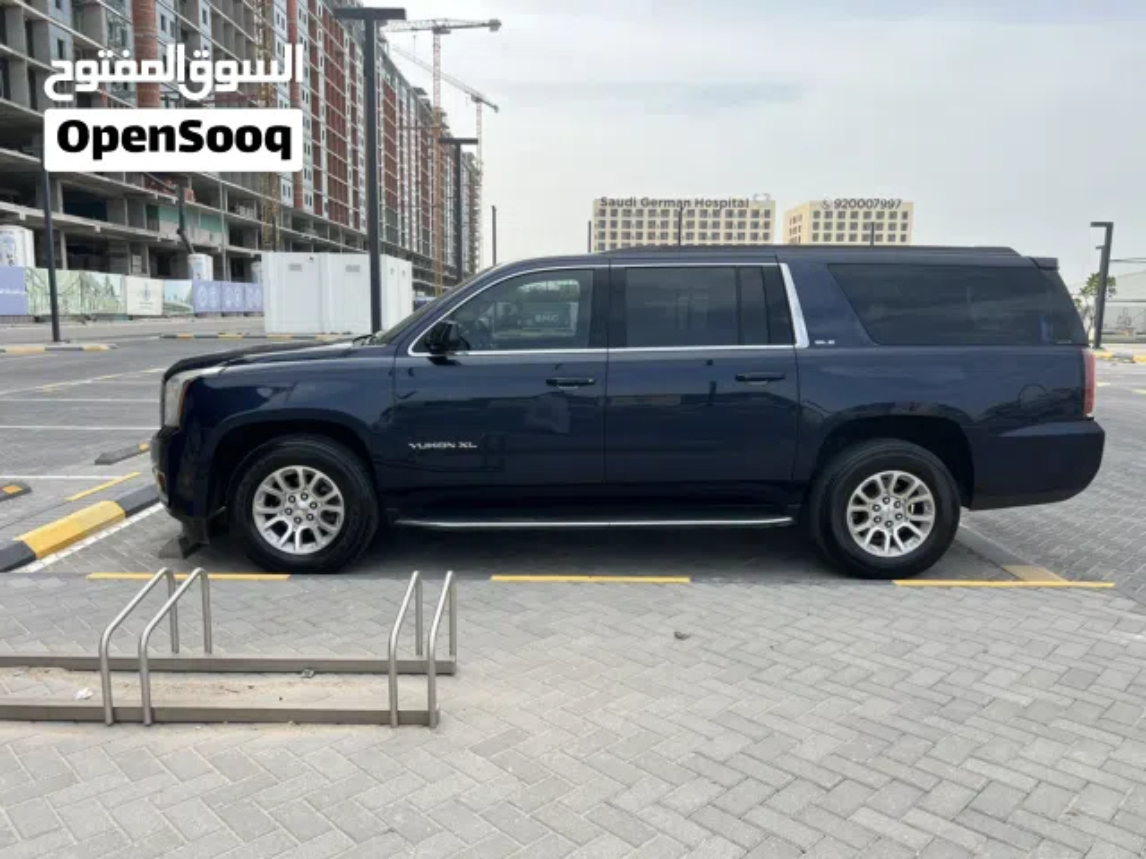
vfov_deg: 53.1
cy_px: 430
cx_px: 573
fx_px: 861
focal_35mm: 26
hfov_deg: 67.3
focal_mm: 5.7
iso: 50
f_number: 1.5
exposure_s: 1/2353
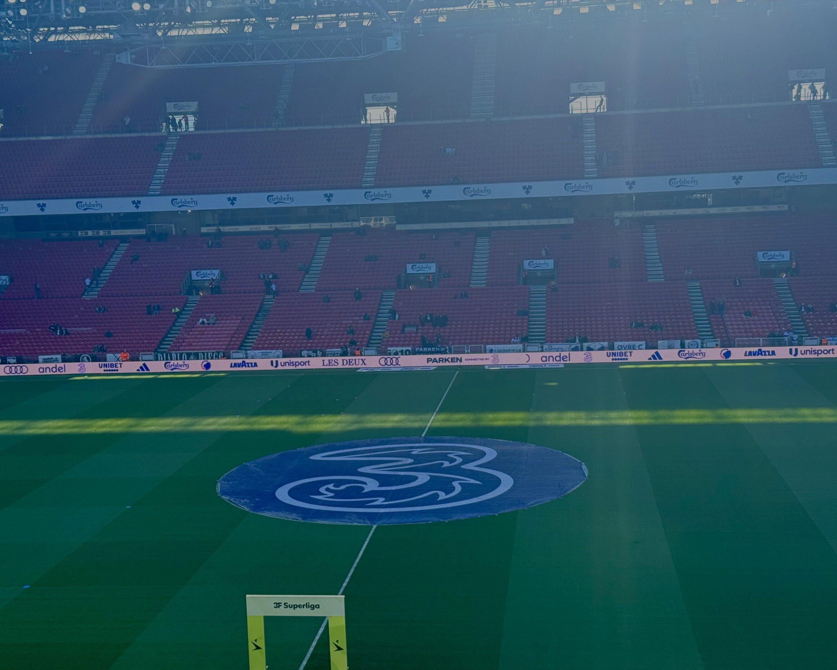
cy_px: 338
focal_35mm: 51
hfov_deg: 36.7
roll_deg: +1.8
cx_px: 405
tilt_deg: -7.0
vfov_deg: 29.7
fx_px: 1263
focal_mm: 6.76
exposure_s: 1/2415
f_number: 1.78
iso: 80
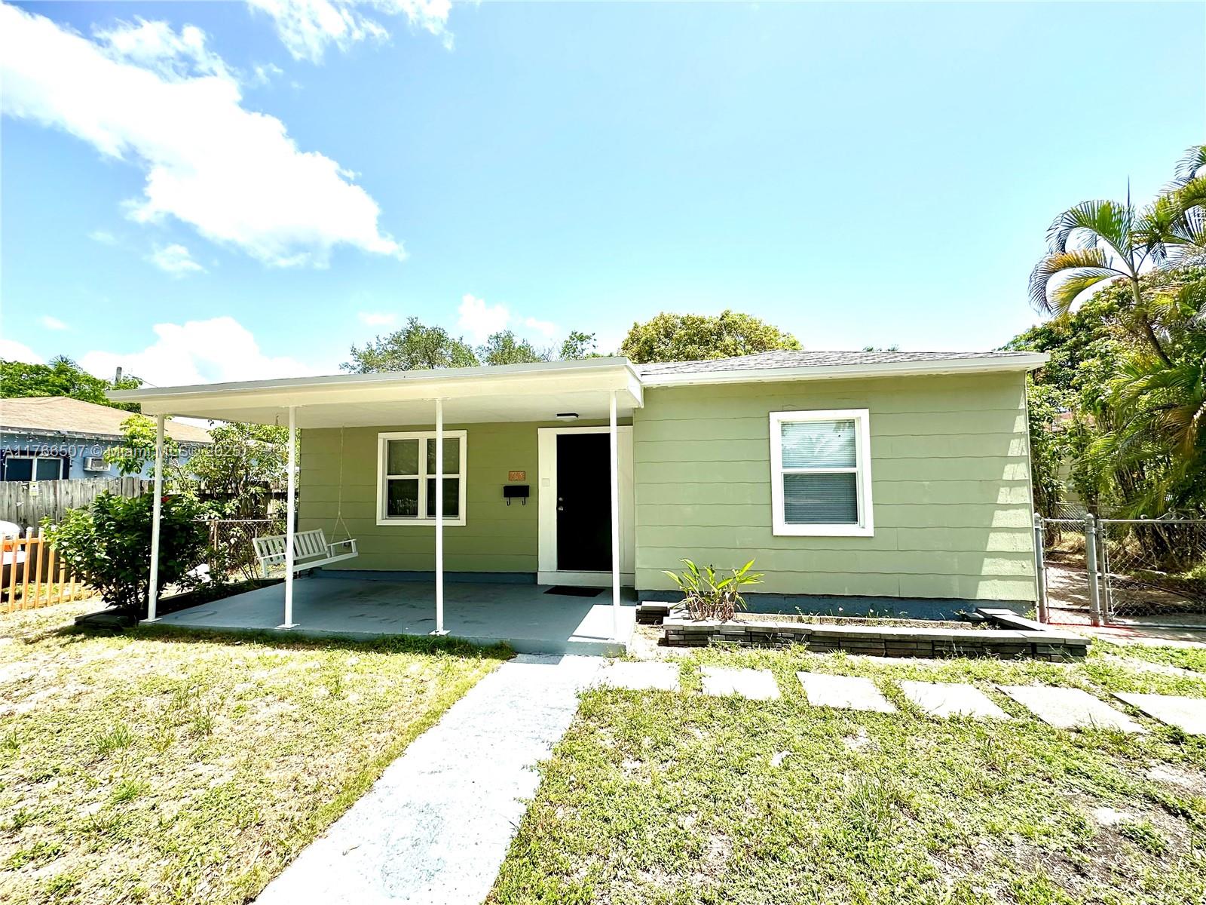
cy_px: 452
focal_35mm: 14
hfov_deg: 102.1
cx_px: 603
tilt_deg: +3.5
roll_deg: +0.2
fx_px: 488
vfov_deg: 85.7
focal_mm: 2.22
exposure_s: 1/1473
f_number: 2.2
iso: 50
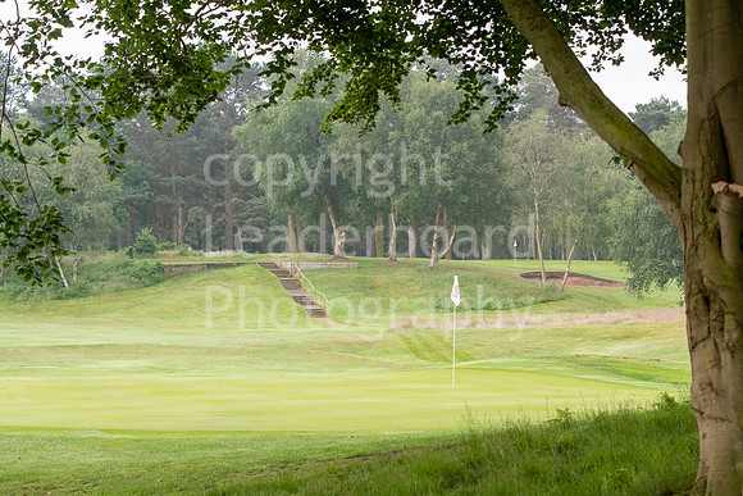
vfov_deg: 11.4
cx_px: 372
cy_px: 248
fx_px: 2477
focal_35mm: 120
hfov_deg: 17.1
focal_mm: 80
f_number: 5
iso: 1000
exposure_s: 1/640
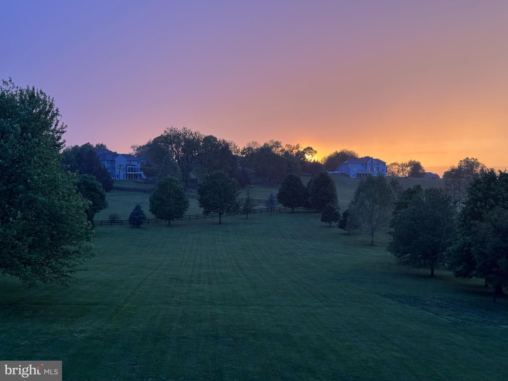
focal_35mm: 48
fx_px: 704
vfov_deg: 30.3
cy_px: 190
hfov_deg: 39.7
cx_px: 254
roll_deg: +0.1
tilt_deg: -1.4
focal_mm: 6.76
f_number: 1.78
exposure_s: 1/60
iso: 200
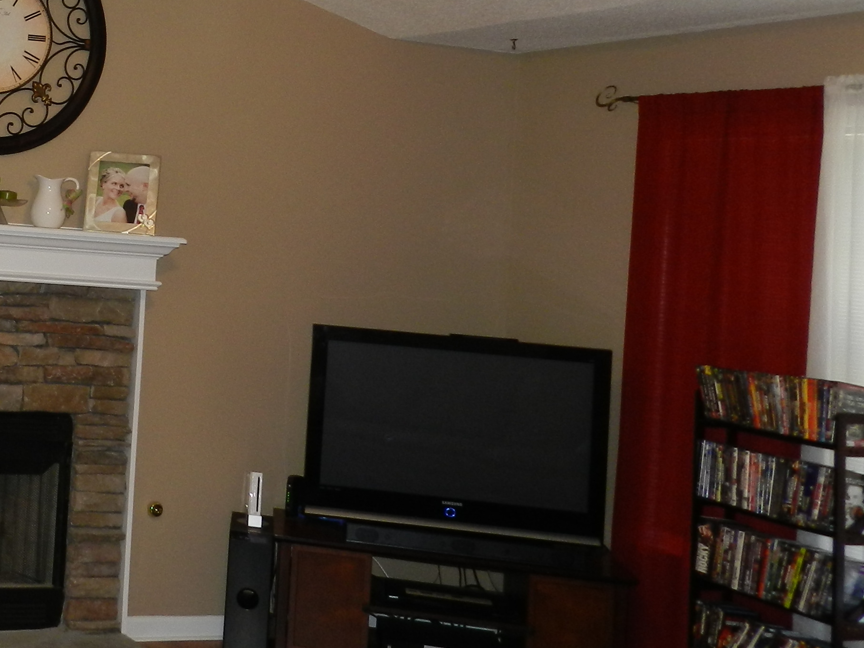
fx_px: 1373
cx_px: -57
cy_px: 128
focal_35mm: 55
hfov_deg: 31.5
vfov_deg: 26.1
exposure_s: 1/30
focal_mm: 4.5
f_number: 3.5
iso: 200
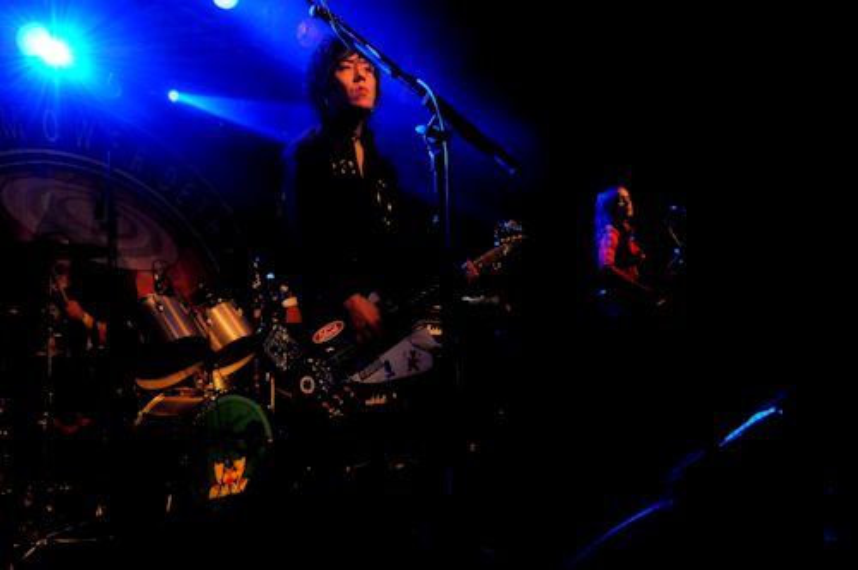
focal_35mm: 27
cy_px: 285
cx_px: 429
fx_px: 643
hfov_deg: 67.4
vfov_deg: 47.8
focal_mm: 18
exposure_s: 1/50
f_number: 5
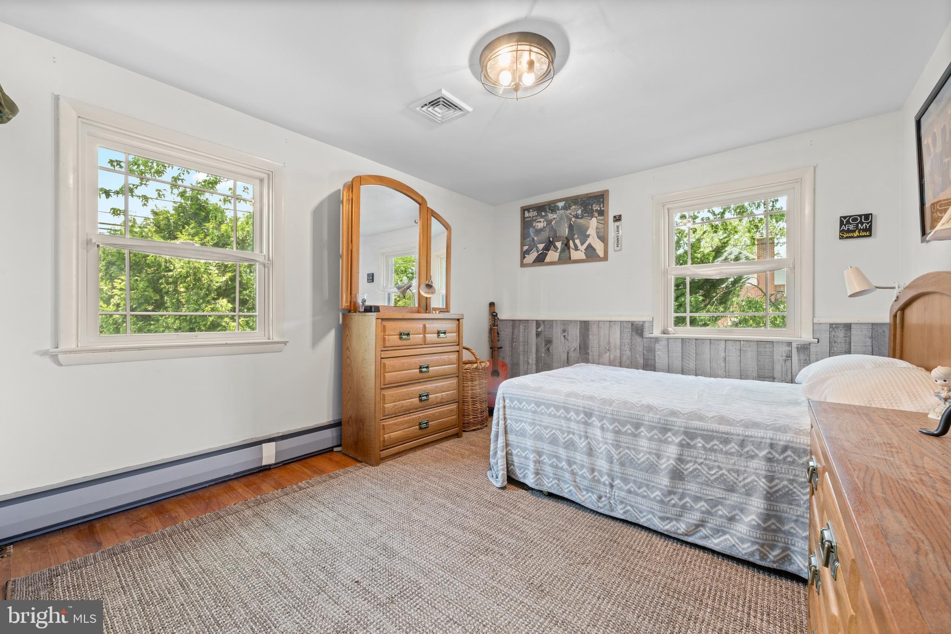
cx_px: 476
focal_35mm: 14
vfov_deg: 81.2
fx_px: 370
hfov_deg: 104.3
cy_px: 317
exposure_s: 1/1.67
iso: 400
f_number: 10
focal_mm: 14
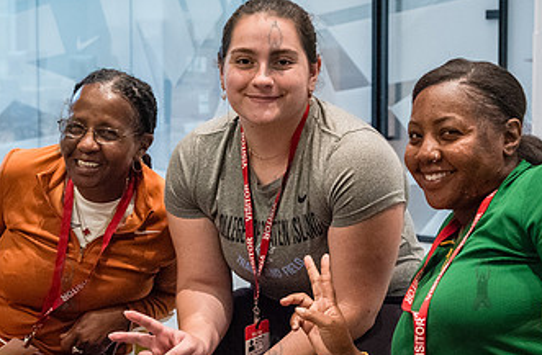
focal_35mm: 88
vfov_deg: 15.4
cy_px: 167
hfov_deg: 23.2
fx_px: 1318
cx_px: 285
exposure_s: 1/320
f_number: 4.5
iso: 5000
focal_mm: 44
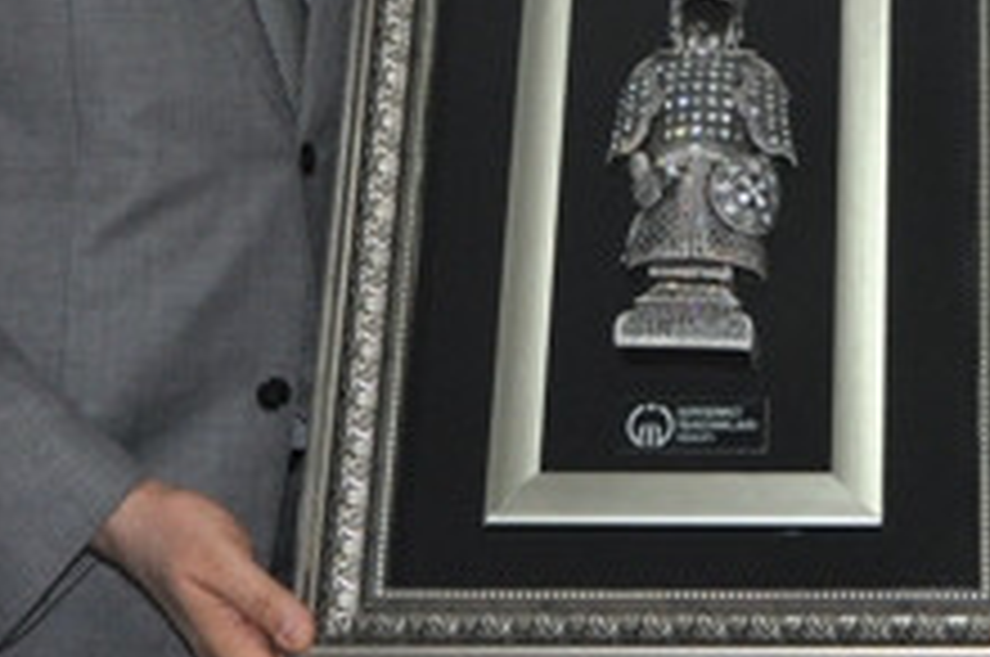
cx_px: 702
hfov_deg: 16.2
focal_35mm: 126
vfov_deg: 10.6
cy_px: -173
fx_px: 3472
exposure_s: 1/60
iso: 800
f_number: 3.8
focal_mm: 29
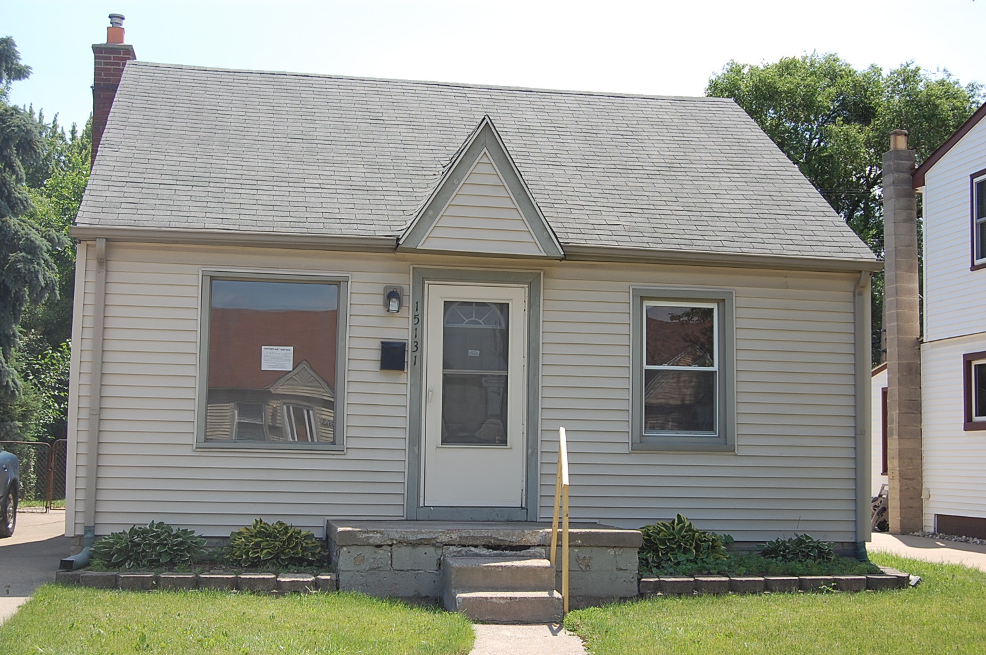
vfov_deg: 26.4
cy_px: 328
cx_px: 493
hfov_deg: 38.9
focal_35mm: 51
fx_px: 1396
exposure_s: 1/250
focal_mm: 34
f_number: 8
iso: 200
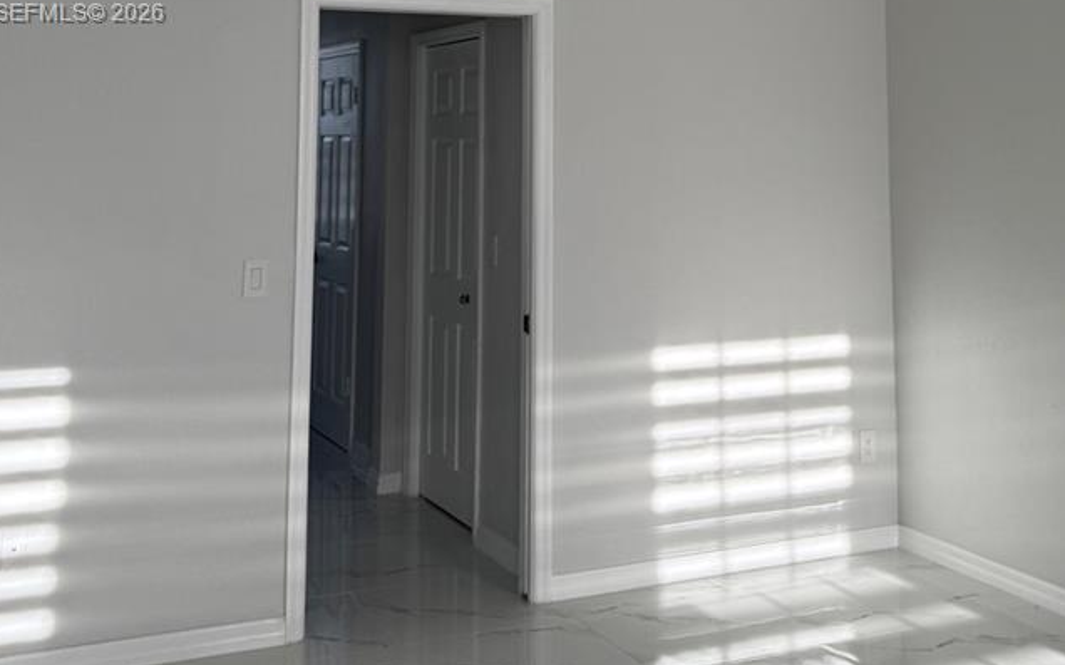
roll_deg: -0.4
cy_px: 15
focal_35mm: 48
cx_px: 608
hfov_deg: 41.8
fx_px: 1393
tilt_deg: +6.2
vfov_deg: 25.6
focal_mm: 6.76
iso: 80
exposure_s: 1/278
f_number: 1.78
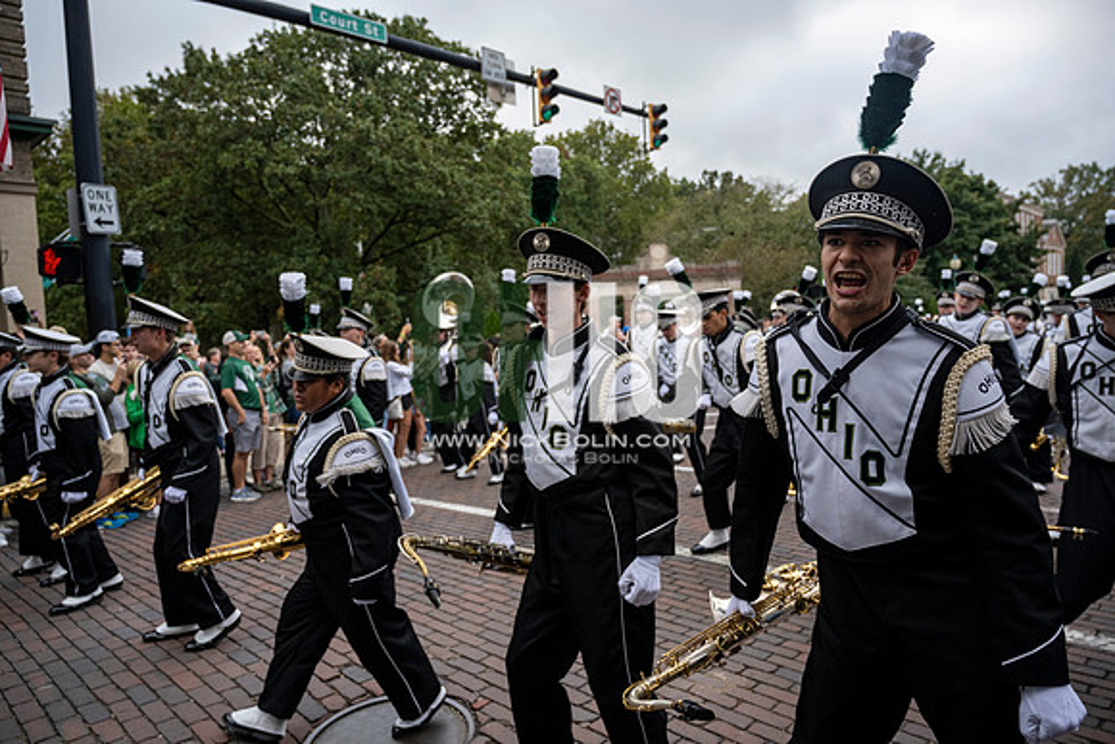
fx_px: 743
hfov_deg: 73.7
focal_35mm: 24
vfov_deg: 53.2
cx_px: 558
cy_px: 372
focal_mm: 24
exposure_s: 1/1600
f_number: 4
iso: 500
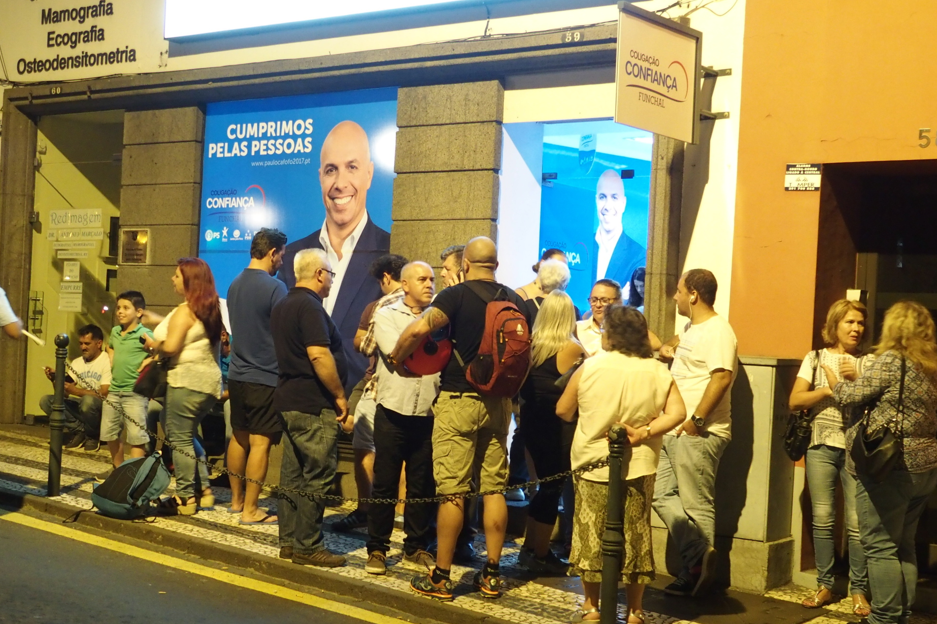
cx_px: 468
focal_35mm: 56
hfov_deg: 35.6
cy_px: 371
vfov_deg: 24.2
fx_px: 1457
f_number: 2.8
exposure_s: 1/20
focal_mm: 10.8
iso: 800
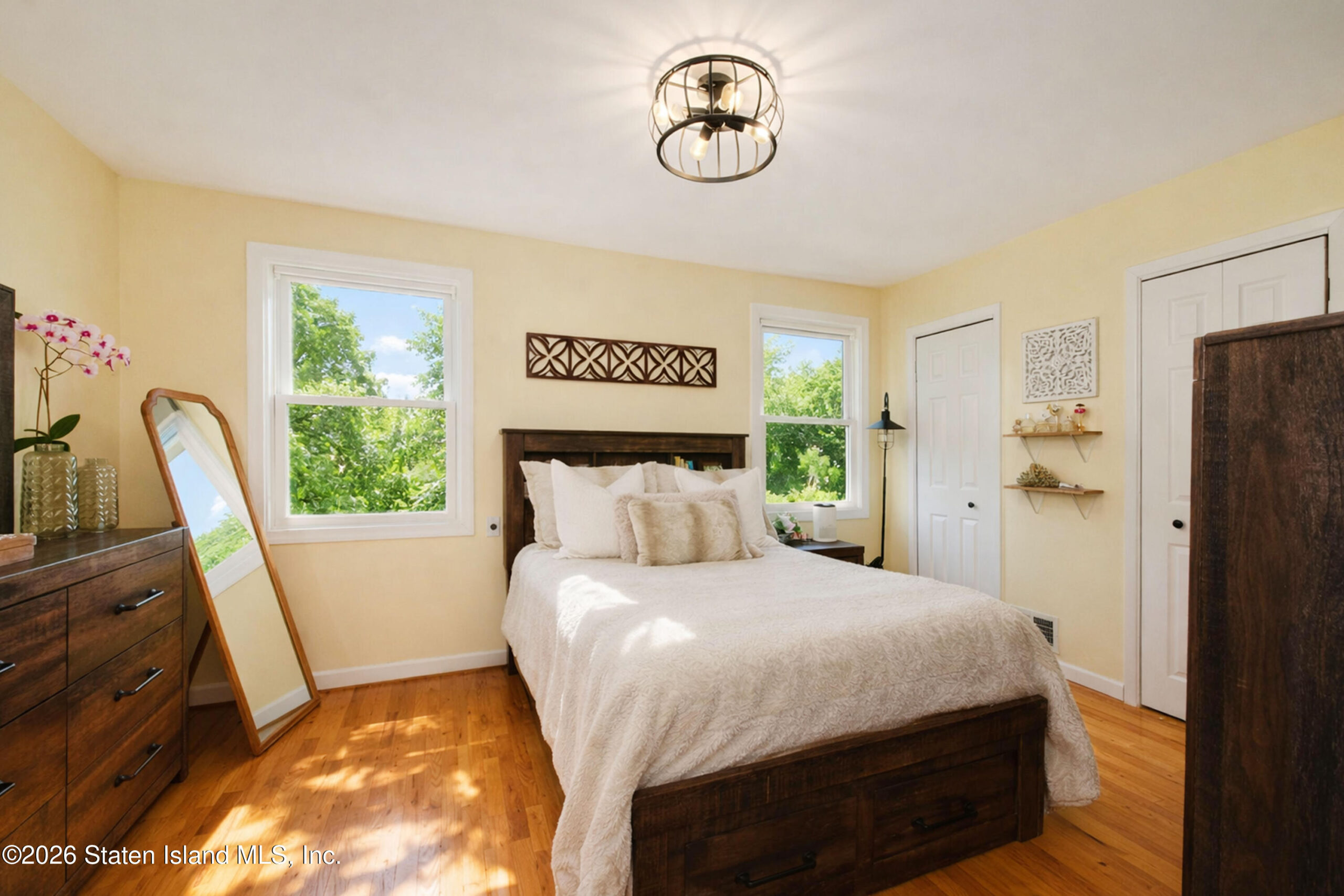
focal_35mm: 15
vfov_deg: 77.3
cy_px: 448
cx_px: 672
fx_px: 560
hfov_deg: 100.4
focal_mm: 10
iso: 1600
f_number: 8
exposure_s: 1/60
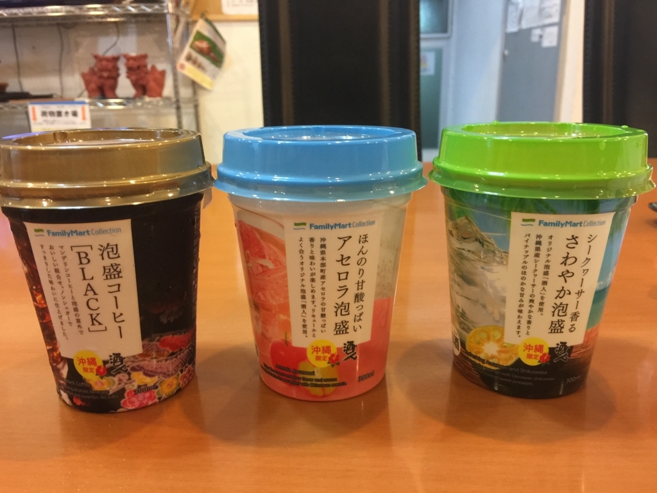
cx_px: 328
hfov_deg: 61.7
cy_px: 246
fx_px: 550
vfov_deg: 48.2
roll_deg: -0.1
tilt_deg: -16.9
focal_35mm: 29
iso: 100
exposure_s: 1/10
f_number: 2.2
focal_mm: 4.15
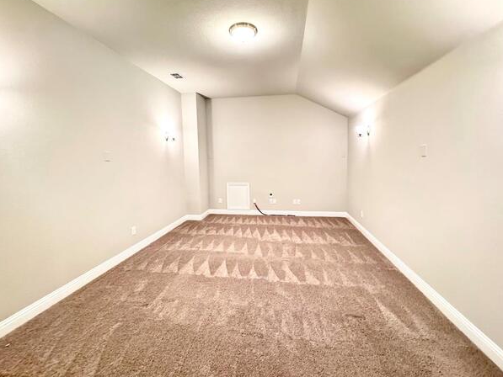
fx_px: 218
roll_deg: +0.5
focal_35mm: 15
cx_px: 254
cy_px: 176
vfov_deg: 81.7
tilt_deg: -4.5
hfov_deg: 98.2
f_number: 2.2
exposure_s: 1/60
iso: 1250
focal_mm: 2.22
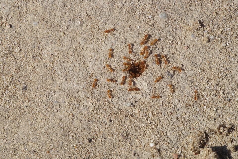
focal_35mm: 158
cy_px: 80
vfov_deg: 8.7
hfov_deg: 13.0
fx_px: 1041
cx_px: 119
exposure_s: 1/400
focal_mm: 105
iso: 400
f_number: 13
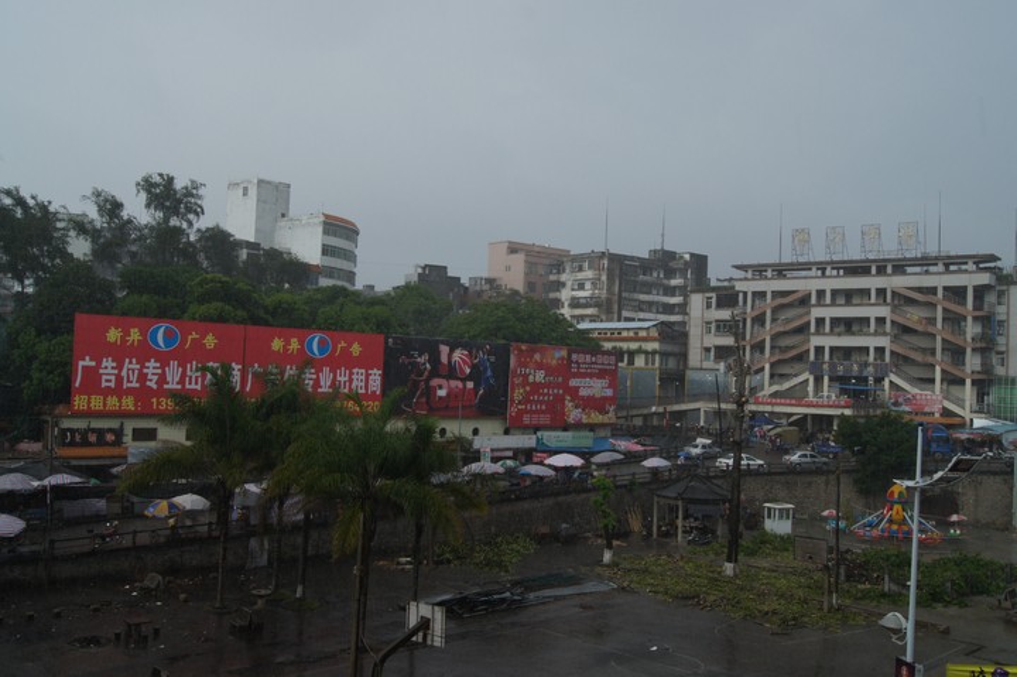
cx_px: 508
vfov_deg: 39.9
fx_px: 932
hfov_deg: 57.3
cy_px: 338
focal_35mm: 33
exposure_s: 1/160
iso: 200
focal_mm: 22
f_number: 10
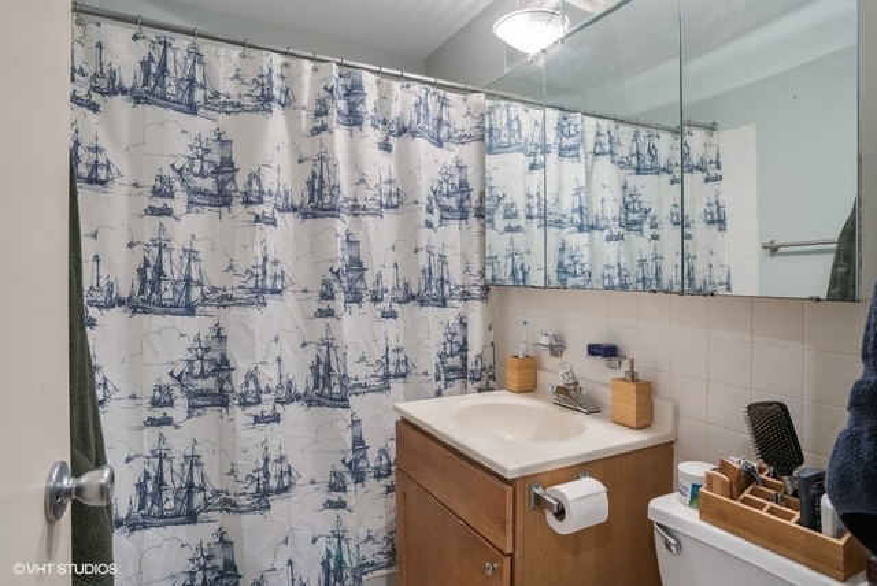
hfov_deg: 83.9
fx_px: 488
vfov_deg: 62.0
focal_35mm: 20
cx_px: 438
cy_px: 293
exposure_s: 1/4
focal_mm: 20
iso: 500
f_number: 8
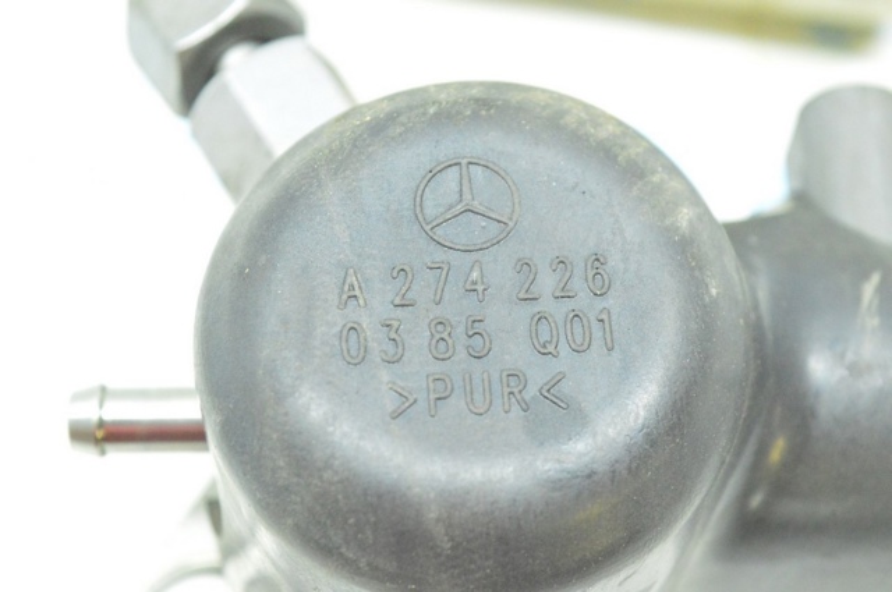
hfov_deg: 24.6
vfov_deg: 16.5
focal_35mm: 82
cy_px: 296
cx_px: 446
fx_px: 2042
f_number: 5.6
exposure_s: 1/80
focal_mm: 55
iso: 6400
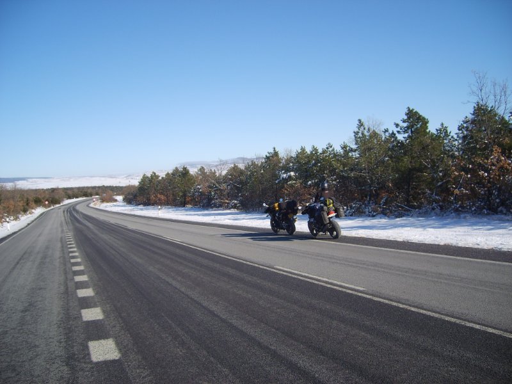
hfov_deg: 52.6
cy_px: 192
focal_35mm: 35
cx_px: 256
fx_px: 518
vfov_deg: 40.7
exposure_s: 1/250
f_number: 7.1
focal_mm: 5.8
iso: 50
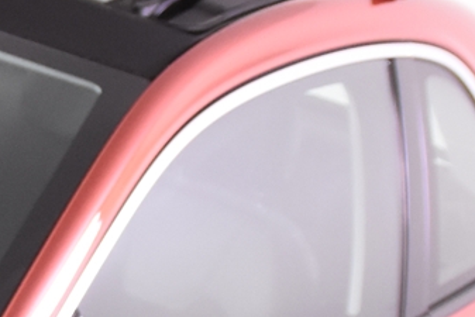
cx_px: -390
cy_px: 582
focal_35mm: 171
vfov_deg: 7.8
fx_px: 2257
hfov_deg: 11.2
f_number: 3.5
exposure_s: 1/50
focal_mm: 20
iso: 1600
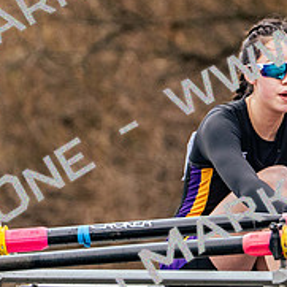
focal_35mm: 1634
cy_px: 120
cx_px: 360
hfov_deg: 1.1
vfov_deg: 1.1
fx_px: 15327
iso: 3200
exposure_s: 1/2000
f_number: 6.3
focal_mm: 600
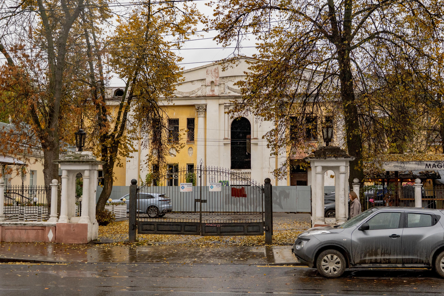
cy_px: 141
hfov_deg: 36.9
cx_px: 218
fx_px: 665
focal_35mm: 54
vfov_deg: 25.1
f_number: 4.5
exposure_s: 1/500
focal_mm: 32
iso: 500
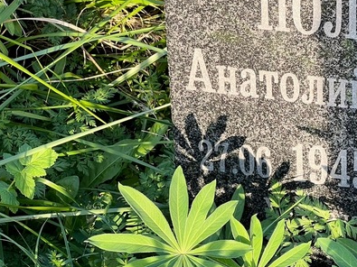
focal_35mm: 156
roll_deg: +1.2
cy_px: 100
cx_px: 355
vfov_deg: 9.5
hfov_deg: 12.5
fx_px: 1608
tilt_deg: -35.4
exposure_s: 1/99
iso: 50
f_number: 2.8
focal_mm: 9
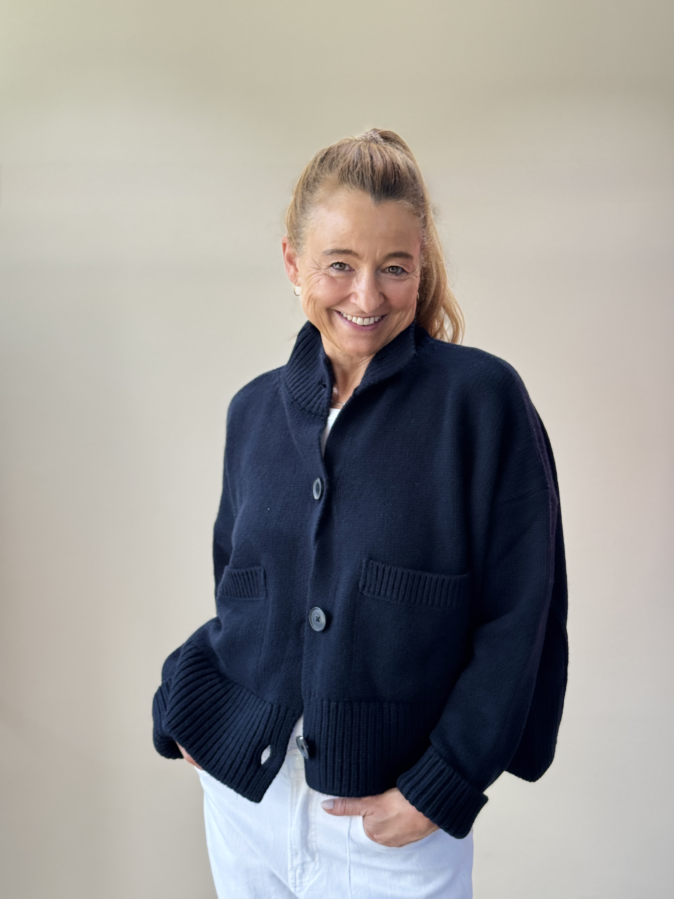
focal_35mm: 48
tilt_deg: -6.3
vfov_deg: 39.7
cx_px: 337
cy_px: 450
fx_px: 1246
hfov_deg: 30.3
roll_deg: +0.5
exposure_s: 1/171
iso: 80
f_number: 1.78
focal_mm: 6.76
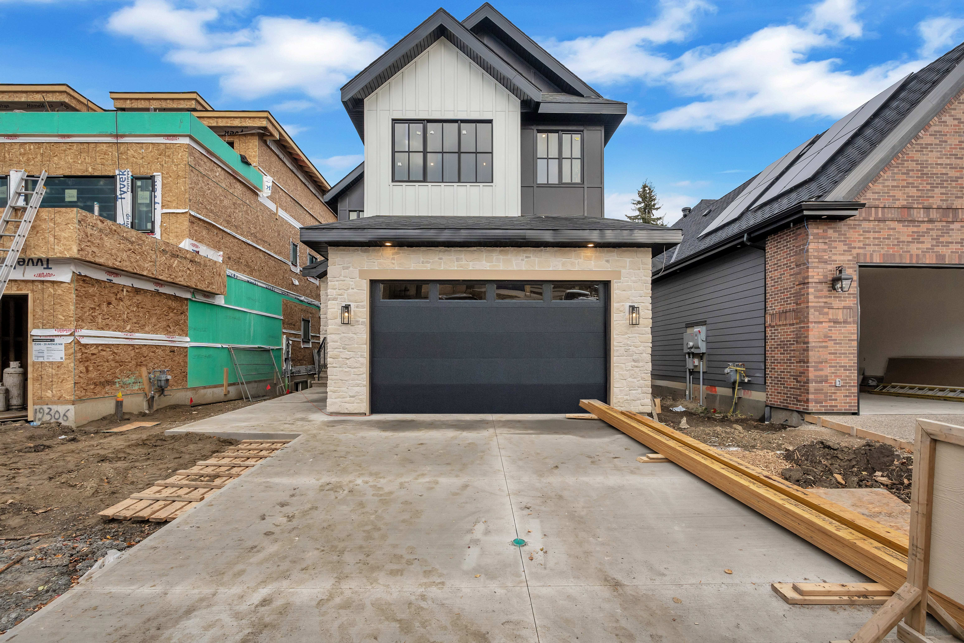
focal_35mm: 16
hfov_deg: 95.0
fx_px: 442
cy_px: 322
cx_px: 482
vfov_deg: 72.1
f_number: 4.5
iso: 320
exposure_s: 1/350
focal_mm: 11
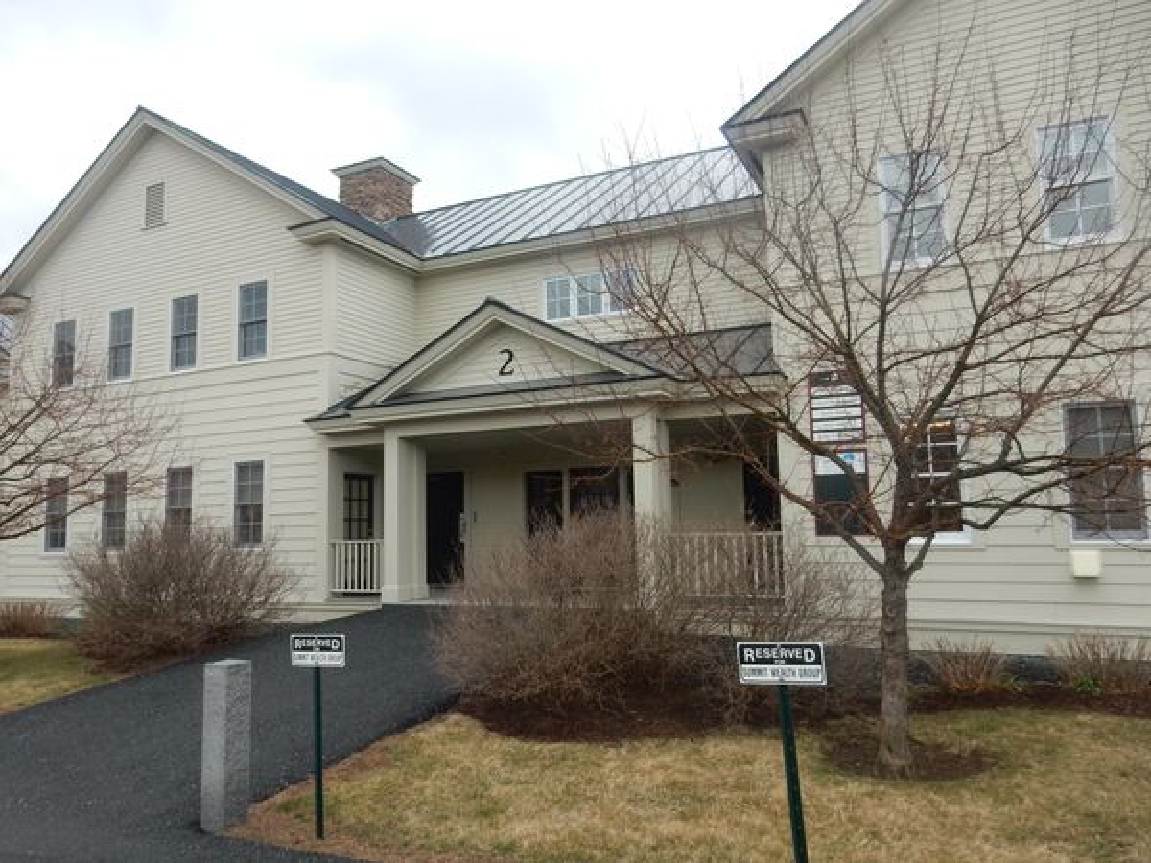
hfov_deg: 69.4
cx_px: 576
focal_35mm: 25
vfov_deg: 54.9
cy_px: 432
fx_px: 831
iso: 125
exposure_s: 1/125
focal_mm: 4.5
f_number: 3.7
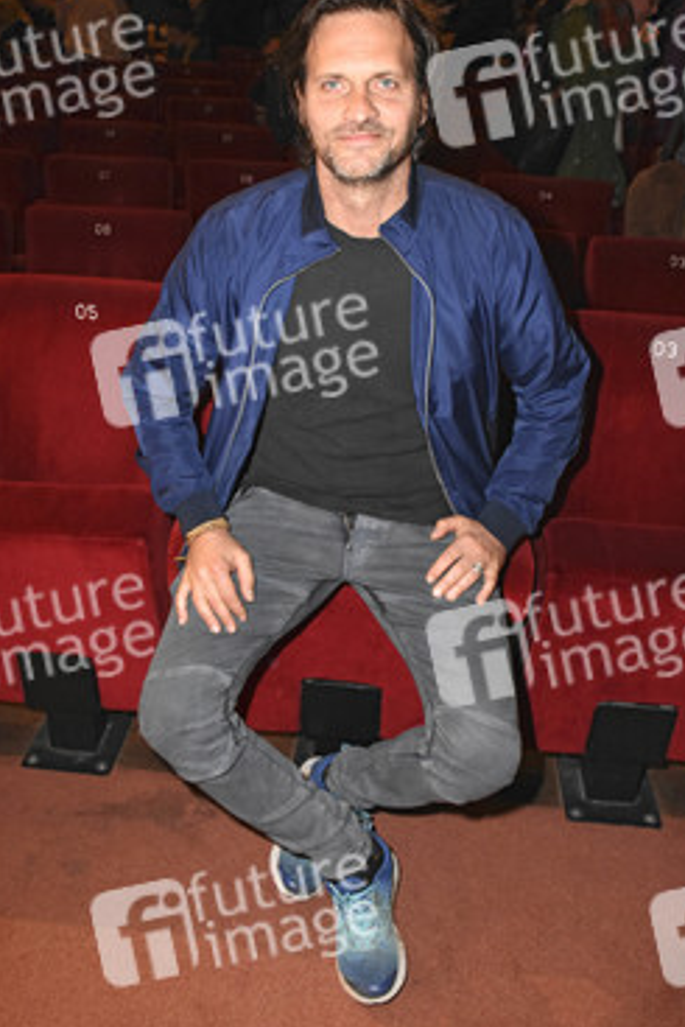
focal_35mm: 36
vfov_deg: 53.1
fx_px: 1026
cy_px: 501
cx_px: 317
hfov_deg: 36.9
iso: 3200
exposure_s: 1/60
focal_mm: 22
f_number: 6.3
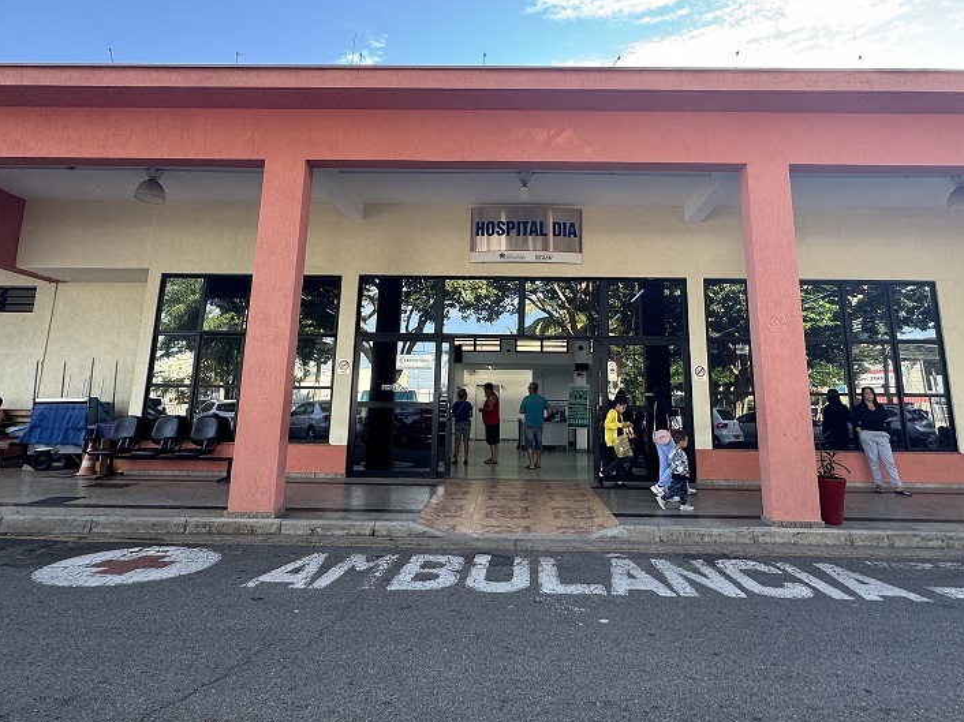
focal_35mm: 20
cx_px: 508
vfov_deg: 65.6
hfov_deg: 81.7
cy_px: 306
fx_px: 557
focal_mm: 2.22
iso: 50
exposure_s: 1/99
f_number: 2.2
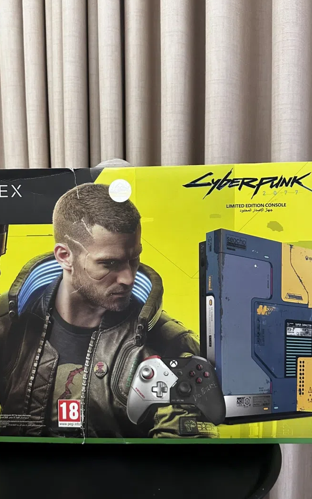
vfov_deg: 58.1
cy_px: 248
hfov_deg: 38.1
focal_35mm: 33
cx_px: 115
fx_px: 449
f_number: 1.78
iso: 500
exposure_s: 1/50
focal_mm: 6.86
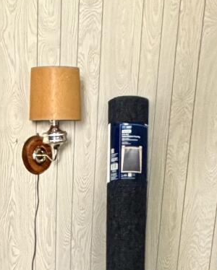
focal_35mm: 73
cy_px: 471
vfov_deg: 19.9
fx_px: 585
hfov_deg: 20.8
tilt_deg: -26.8
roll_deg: -1.5
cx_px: 53
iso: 640
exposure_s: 1/60
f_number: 2.2
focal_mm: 2.22
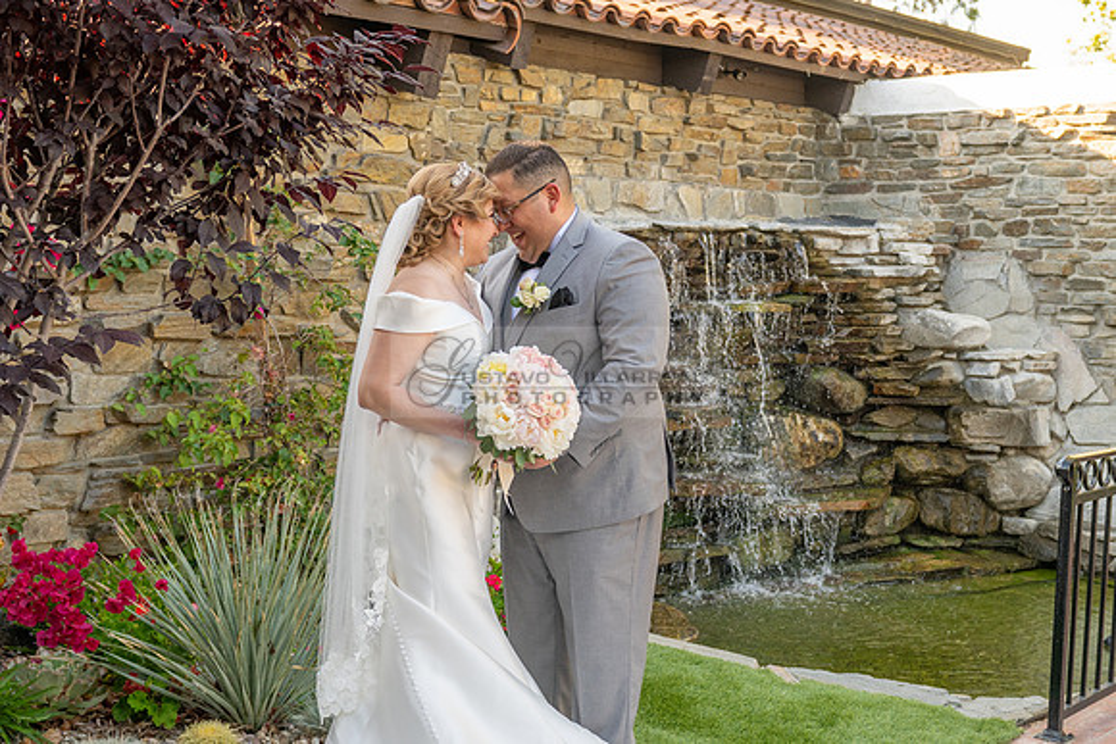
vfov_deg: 25.8
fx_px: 1620
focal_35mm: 52
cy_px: 459
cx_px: 636
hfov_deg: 37.9
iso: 200
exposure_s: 1/250
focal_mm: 27
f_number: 4
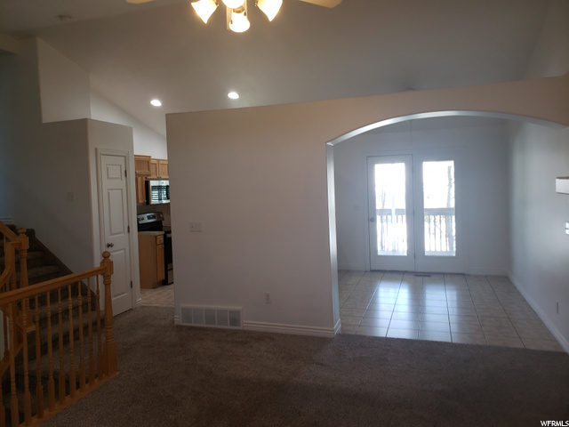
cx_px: 284
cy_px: 214
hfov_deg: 67.3
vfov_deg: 53.1
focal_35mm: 26
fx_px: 427
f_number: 2.4
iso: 80
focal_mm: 4.3
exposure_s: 1/60
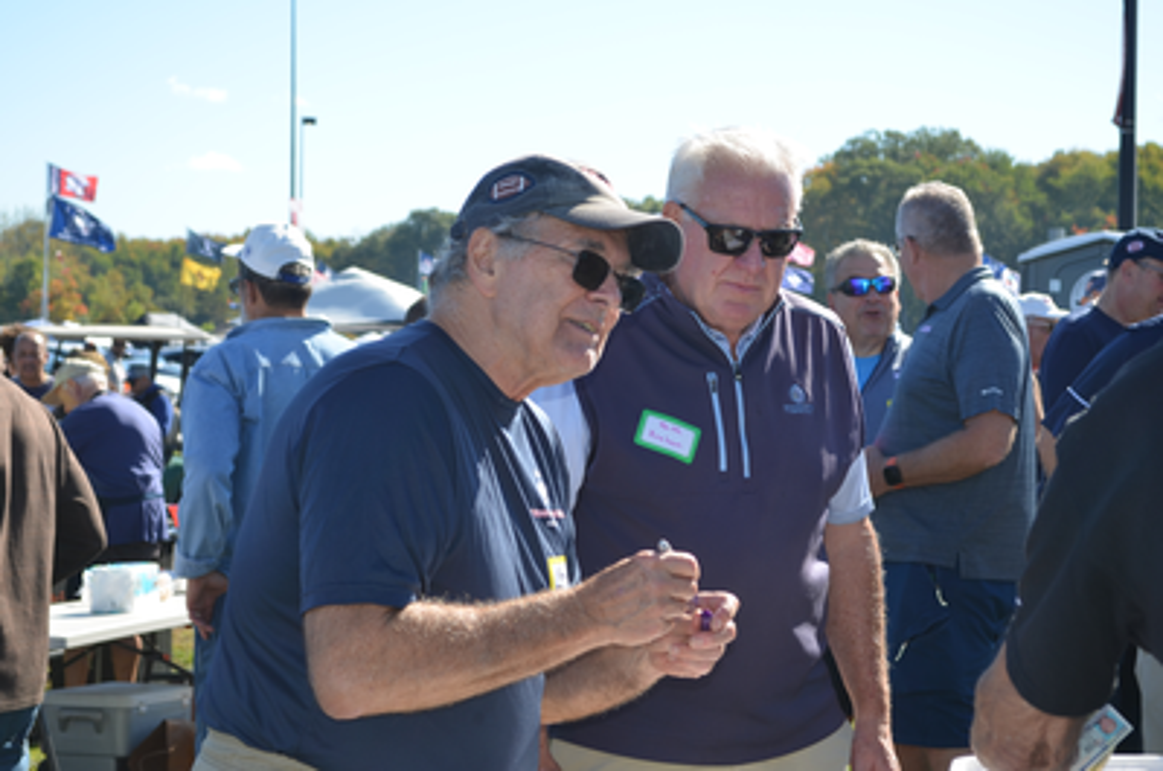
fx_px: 2515
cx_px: 582
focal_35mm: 78
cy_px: 386
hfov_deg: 26.0
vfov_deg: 17.4
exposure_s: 1/200
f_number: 6.3
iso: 100
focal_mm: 52
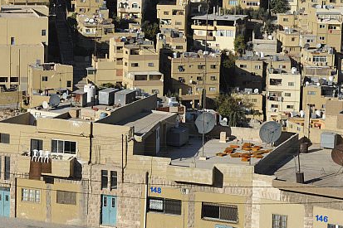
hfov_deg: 18.3
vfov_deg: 12.5
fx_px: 1038
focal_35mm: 109
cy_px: 24
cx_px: 8
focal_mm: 50
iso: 200
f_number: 10
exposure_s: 1/400
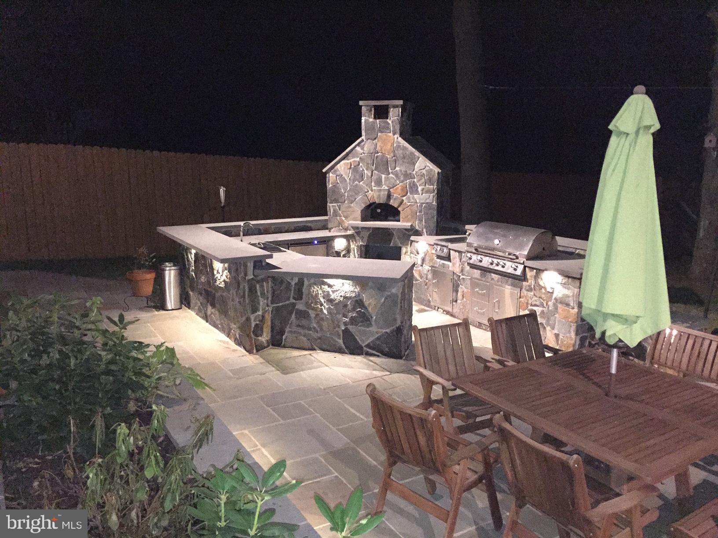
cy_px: 269
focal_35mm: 29
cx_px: 359
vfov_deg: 48.2
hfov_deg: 61.7
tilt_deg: -11.9
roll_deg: -1.1
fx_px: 602
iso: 1600
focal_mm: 4.15
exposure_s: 1/16
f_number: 2.2
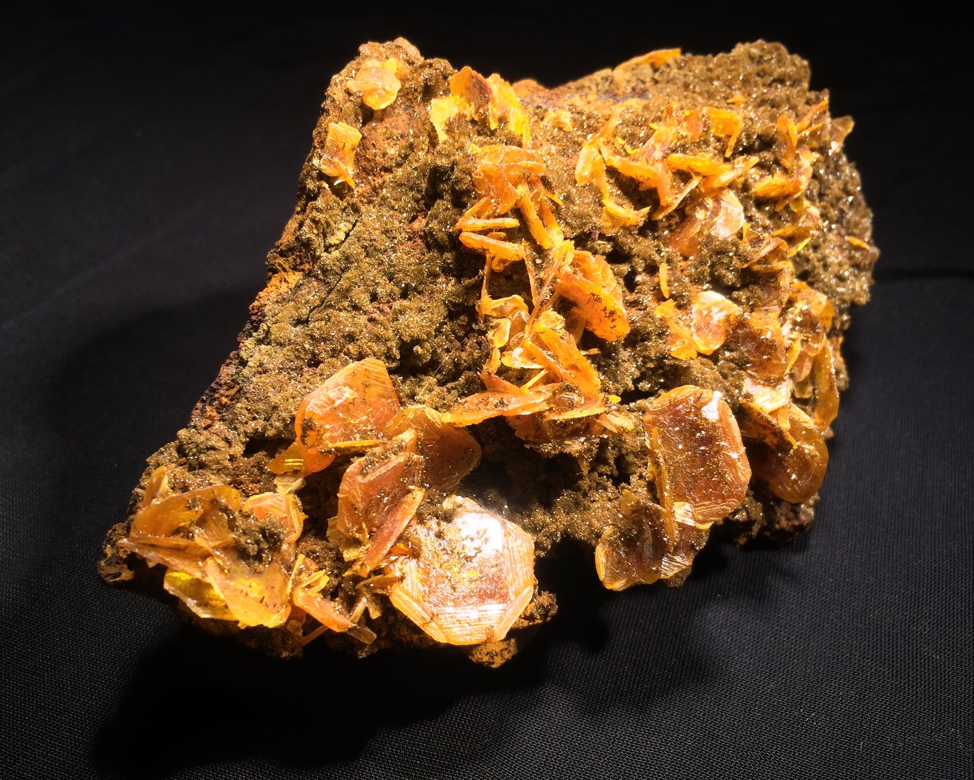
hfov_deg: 57.1
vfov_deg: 47.1
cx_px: 457
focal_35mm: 31
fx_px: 894
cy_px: 386
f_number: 2.2
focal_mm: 4.15
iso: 50
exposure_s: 1/120
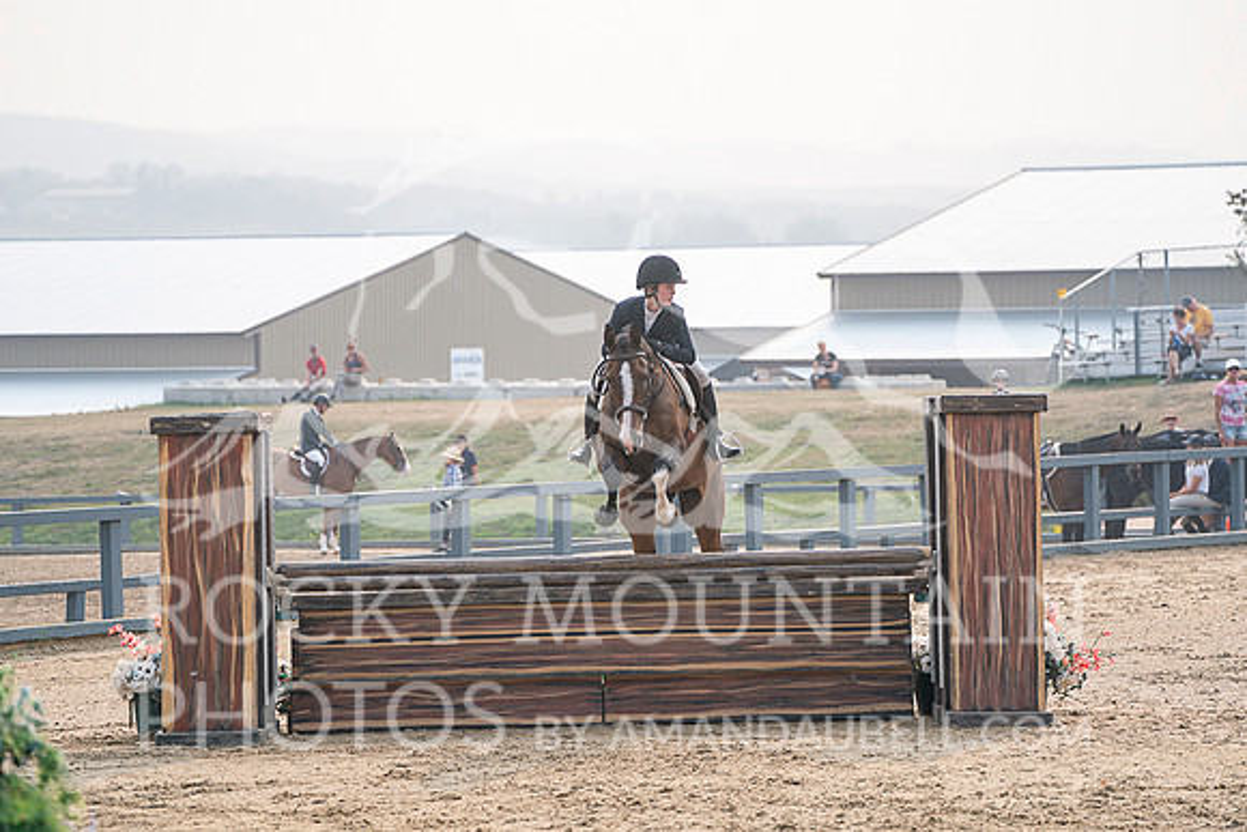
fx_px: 7241
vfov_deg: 6.6
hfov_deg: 9.8
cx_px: 624
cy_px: 416
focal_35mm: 209
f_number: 5.6
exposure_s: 1/1000
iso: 500
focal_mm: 209
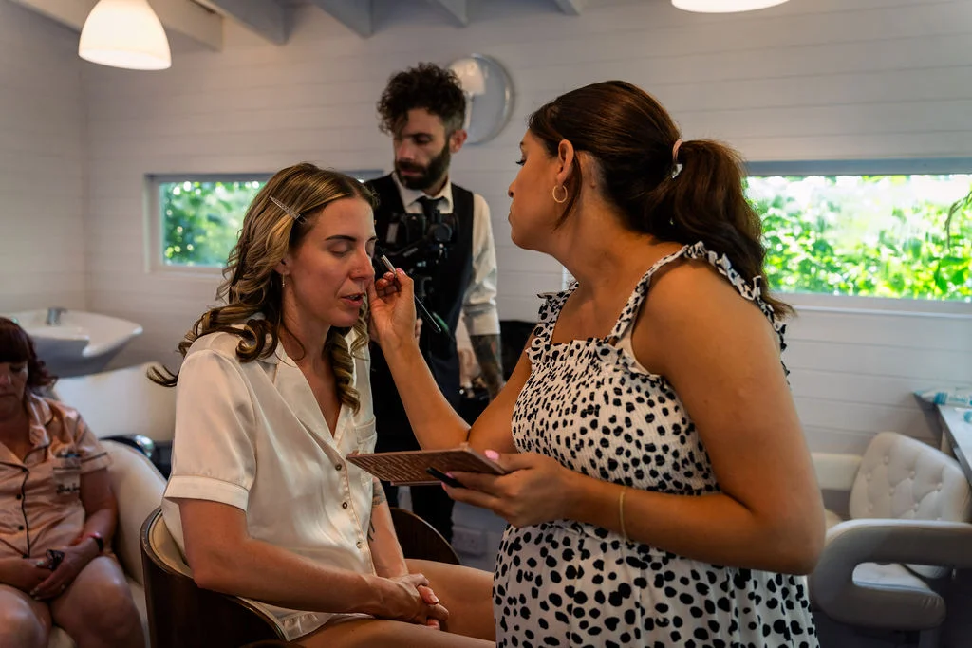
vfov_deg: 46.4
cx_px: 486
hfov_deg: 65.5
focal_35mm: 28
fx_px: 756
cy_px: 324
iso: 640
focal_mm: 28
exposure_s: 1/200
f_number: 2.8
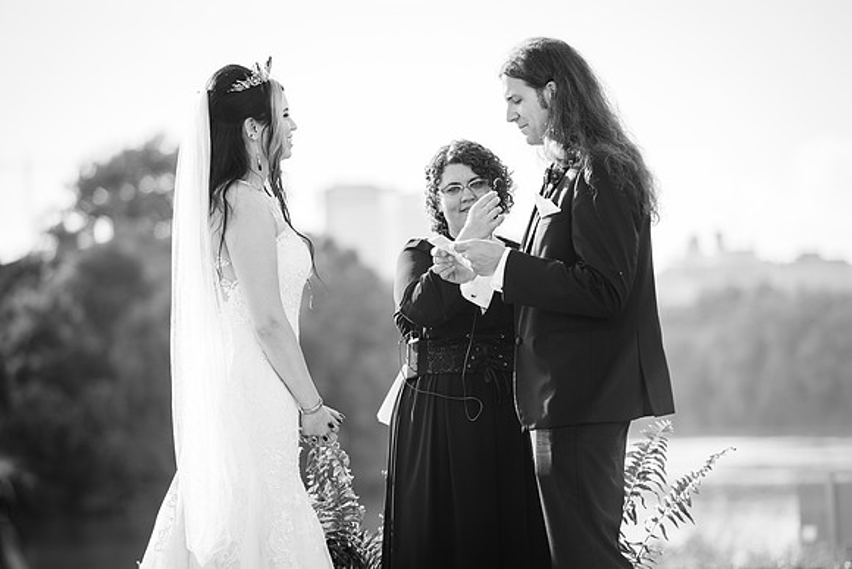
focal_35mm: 200
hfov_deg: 10.3
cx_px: 426
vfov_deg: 6.9
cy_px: 284
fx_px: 4734
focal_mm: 200
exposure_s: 1/250
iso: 125
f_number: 4
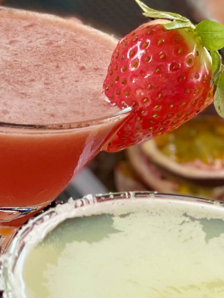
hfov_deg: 7.8
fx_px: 1649
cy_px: 131
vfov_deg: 10.4
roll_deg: -6.3
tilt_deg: -27.2
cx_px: 82
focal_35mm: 191
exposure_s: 1/122
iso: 50
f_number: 2
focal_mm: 6
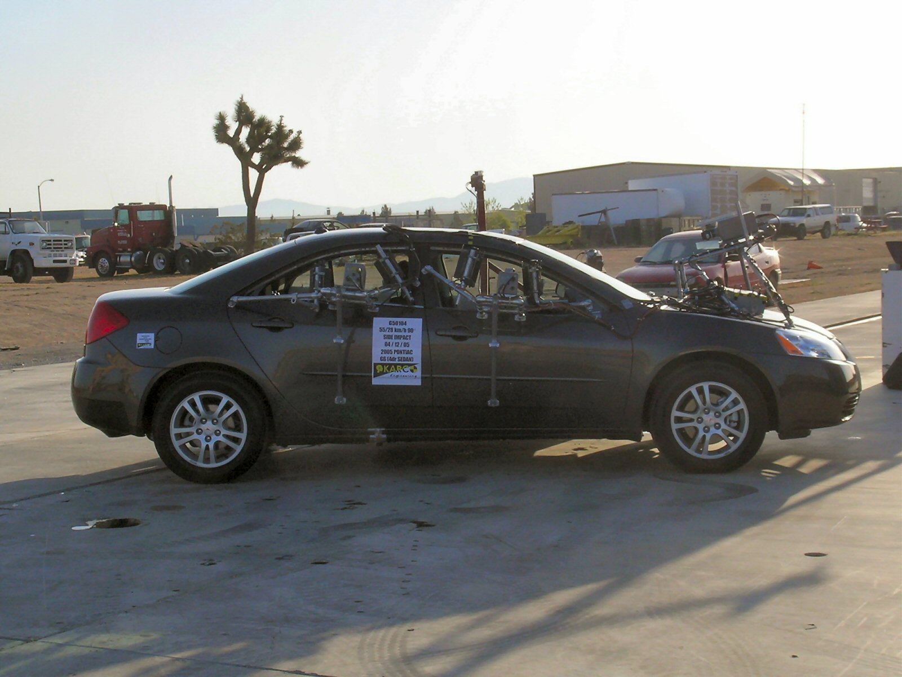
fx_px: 1381
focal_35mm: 53
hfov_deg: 36.2
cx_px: 451
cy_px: 338
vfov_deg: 27.5
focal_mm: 11.1
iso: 50
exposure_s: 1/223
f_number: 7.9
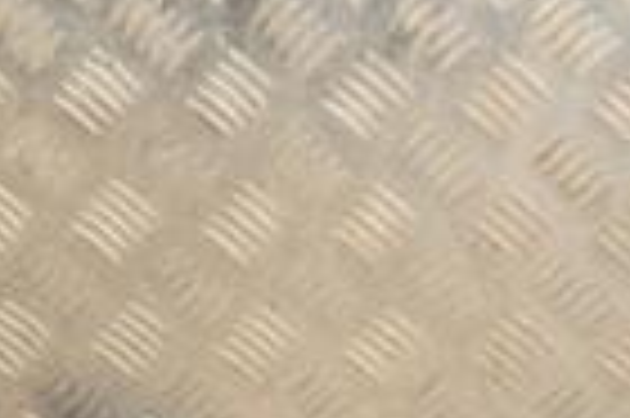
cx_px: 756
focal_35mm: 116
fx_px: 2028
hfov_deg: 16.9
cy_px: 643
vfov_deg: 11.3
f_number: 7.1
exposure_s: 1/200
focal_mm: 18
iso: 800
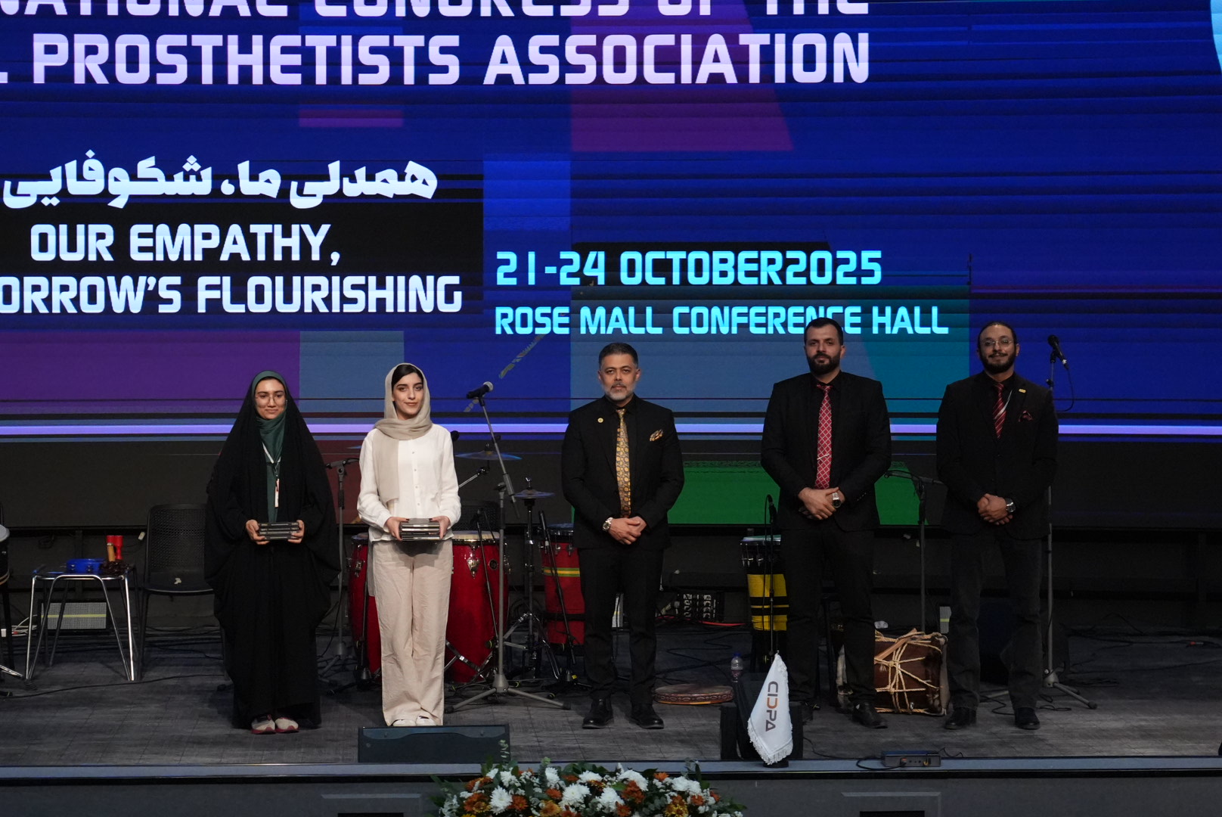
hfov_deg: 20.0
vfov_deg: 13.4
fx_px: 3465
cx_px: 611
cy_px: 408
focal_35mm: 102
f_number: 4
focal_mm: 68
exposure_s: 1/3200
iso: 6400
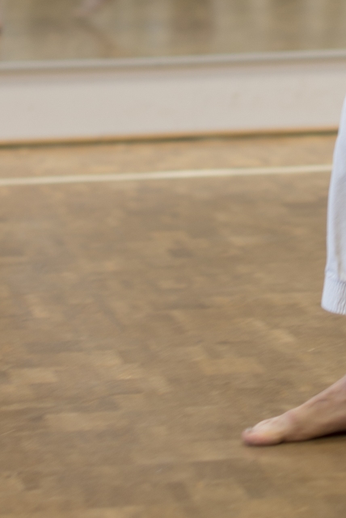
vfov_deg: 8.7
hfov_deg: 5.9
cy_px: -111
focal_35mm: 234
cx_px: 401
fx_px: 3370
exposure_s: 1/50
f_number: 2.2
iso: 100
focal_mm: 50
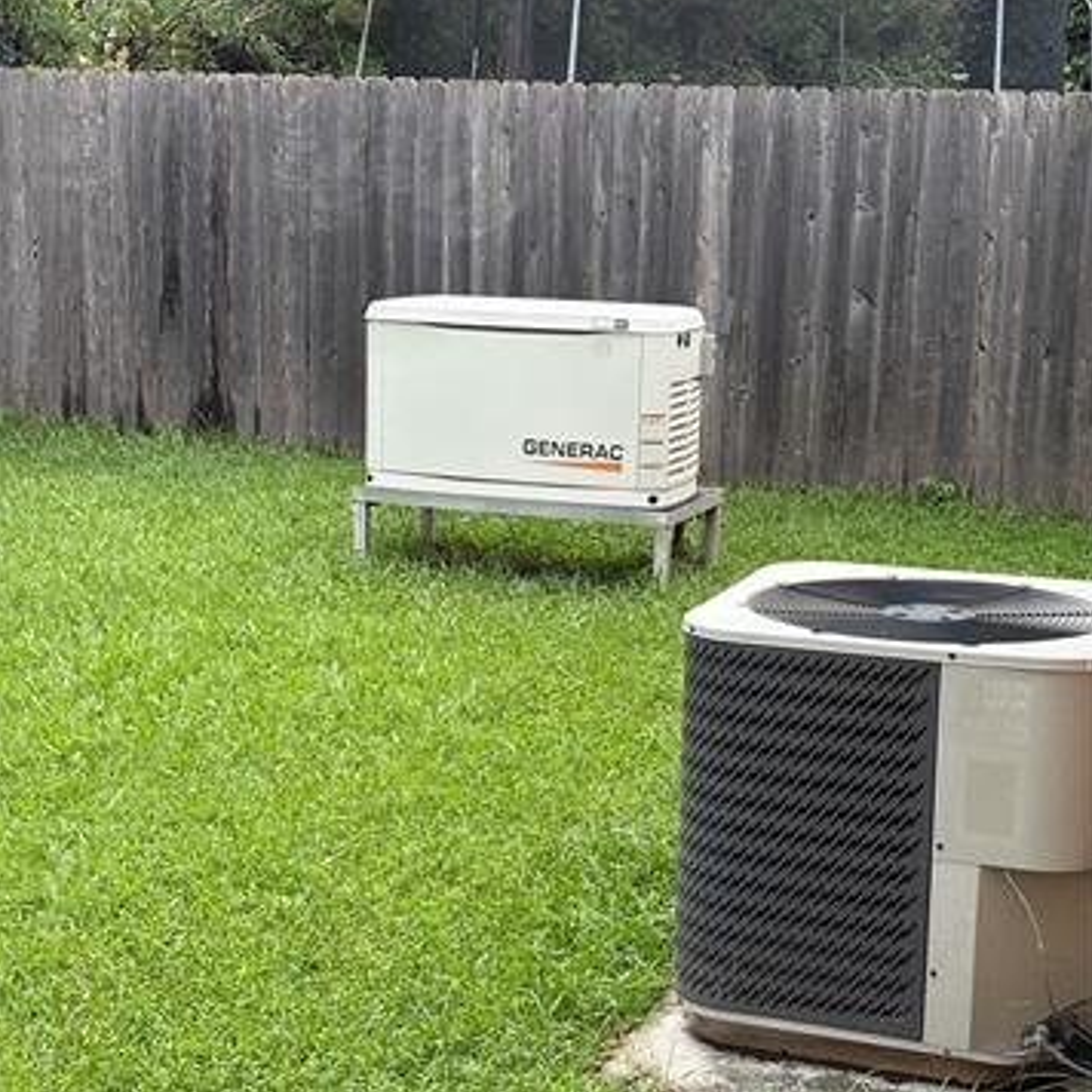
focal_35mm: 62
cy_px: 653
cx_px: 546
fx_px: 2213
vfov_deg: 27.7
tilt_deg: -12.1
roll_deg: -0.8
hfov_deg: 27.7
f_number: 1.6
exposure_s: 1/242
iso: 50
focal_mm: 5.96
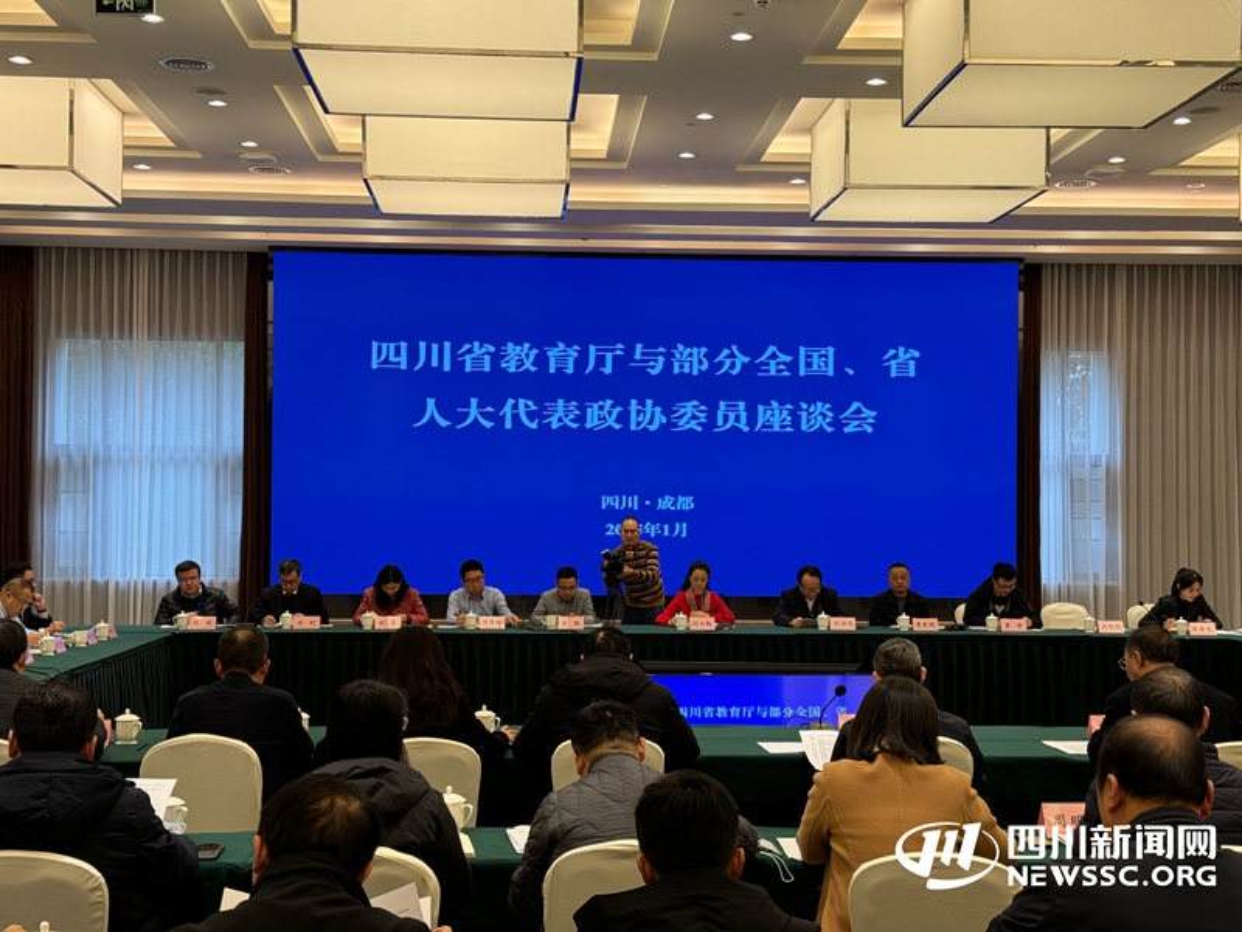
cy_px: 466
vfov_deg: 30.3
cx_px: 621
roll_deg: -0.5
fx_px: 1722
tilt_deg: -0.3
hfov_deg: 39.7
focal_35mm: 48
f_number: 1.78
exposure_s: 1/100
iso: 64
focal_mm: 6.76
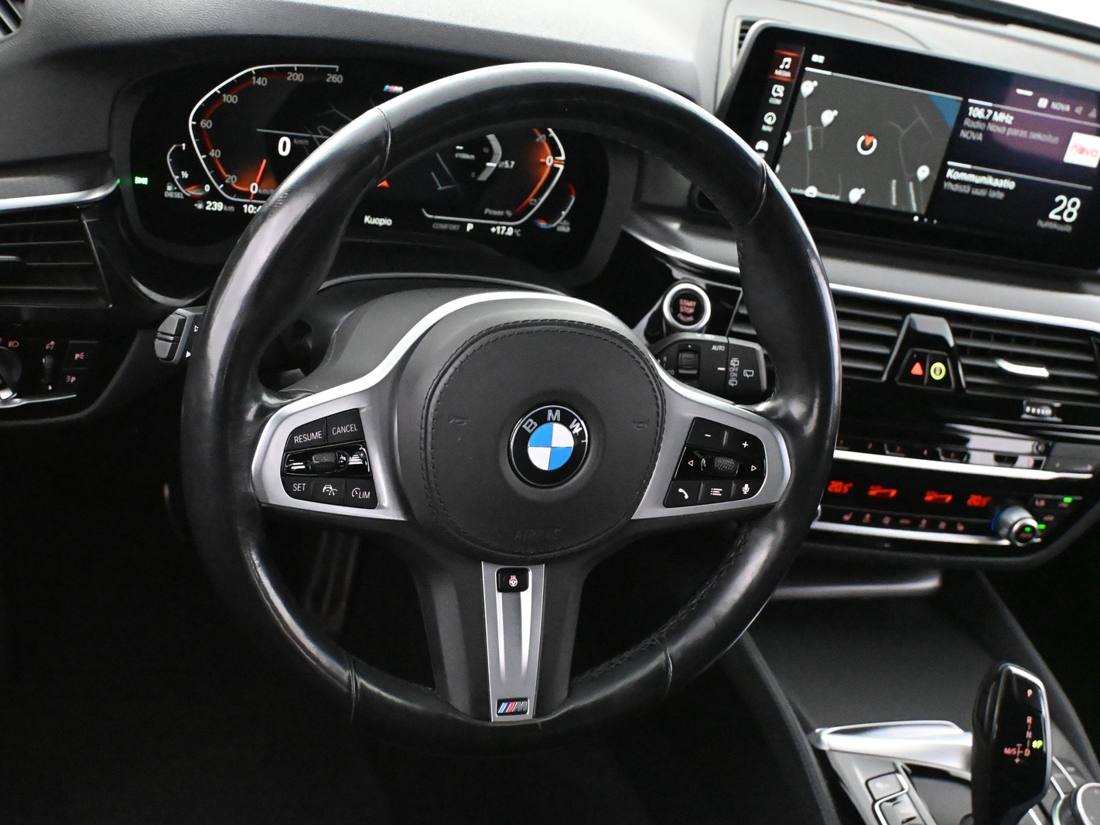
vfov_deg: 31.5
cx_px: 514
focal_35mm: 46
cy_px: 417
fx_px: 1462
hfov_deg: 41.2
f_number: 4.5
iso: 12800
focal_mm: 28
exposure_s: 1/60
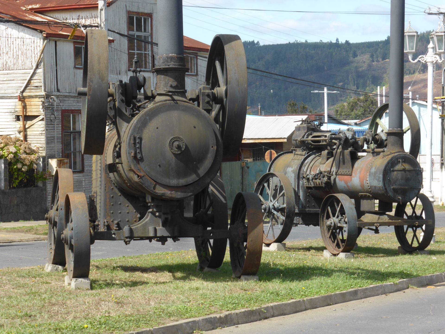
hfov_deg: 17.1
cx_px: 222
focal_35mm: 115
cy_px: 167
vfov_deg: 12.9
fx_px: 1478
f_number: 5.3
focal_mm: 20.6
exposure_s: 1/320
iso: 100
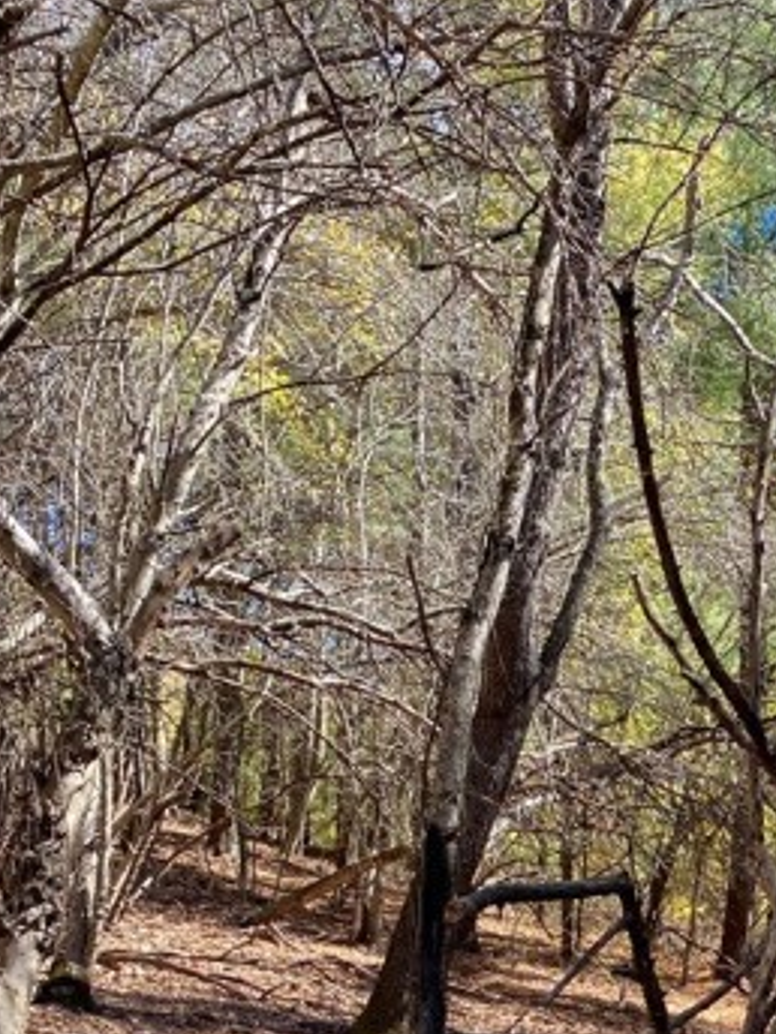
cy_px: 1070
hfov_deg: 23.9
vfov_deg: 30.5
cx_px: 818
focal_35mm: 58
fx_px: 1734
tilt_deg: -5.5
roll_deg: -1.7
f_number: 1.8
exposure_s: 1/166
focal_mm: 4.25
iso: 32
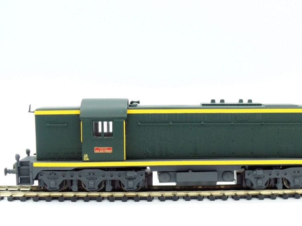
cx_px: 192
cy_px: 130
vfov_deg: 25.2
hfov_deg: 33.1
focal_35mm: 58
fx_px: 506
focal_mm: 9
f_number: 3.5
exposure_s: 1/320
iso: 320
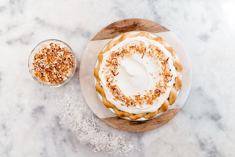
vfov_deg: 37.1
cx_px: 120
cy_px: 80
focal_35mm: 36
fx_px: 233
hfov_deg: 53.5
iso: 500
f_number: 2.2
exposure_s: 1/160
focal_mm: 35
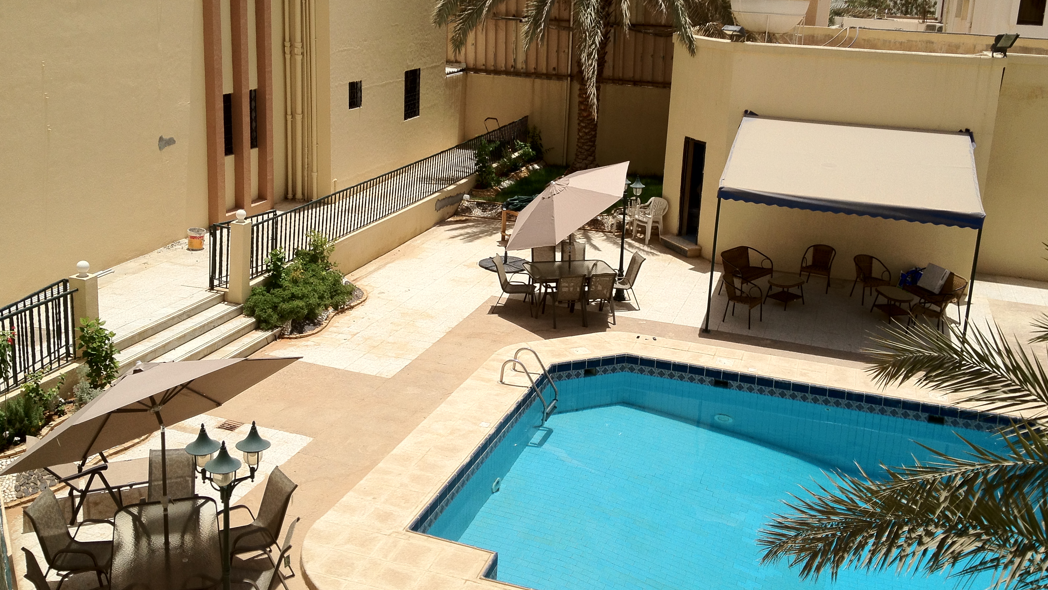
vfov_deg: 30.3
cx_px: 526
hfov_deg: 51.6
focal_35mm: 39
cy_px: 215
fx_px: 1084
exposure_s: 1/3247
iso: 64
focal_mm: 4.28
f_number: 2.4
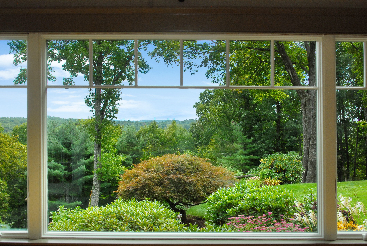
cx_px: 184
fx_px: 536
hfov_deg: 37.8
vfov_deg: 25.8
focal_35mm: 52
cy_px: 123
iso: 500
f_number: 6.3
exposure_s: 1/500
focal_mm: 35
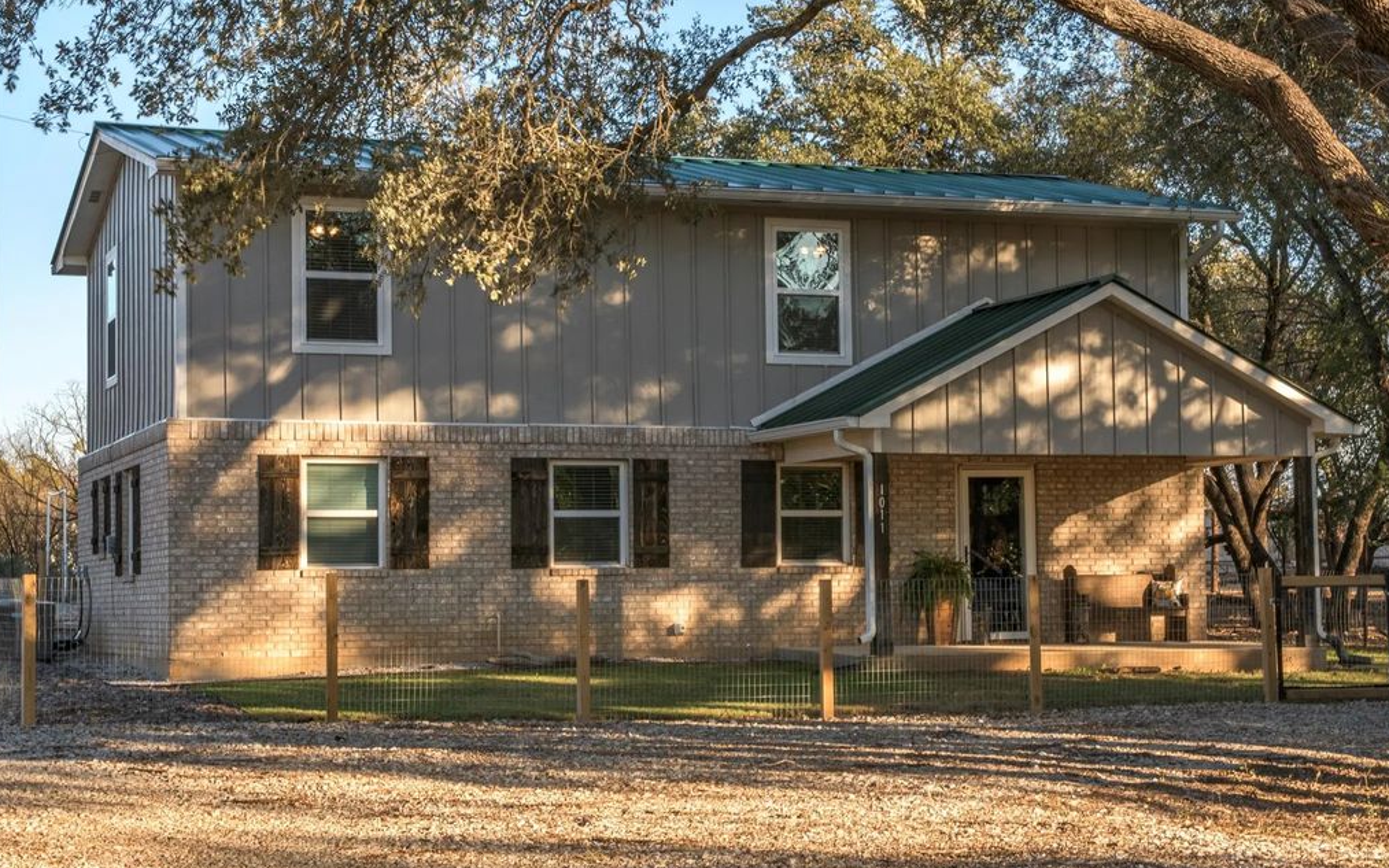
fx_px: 2574
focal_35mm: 68
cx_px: 695
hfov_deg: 30.2
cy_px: 445
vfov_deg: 19.1
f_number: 16
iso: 200
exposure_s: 1/125
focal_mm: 44
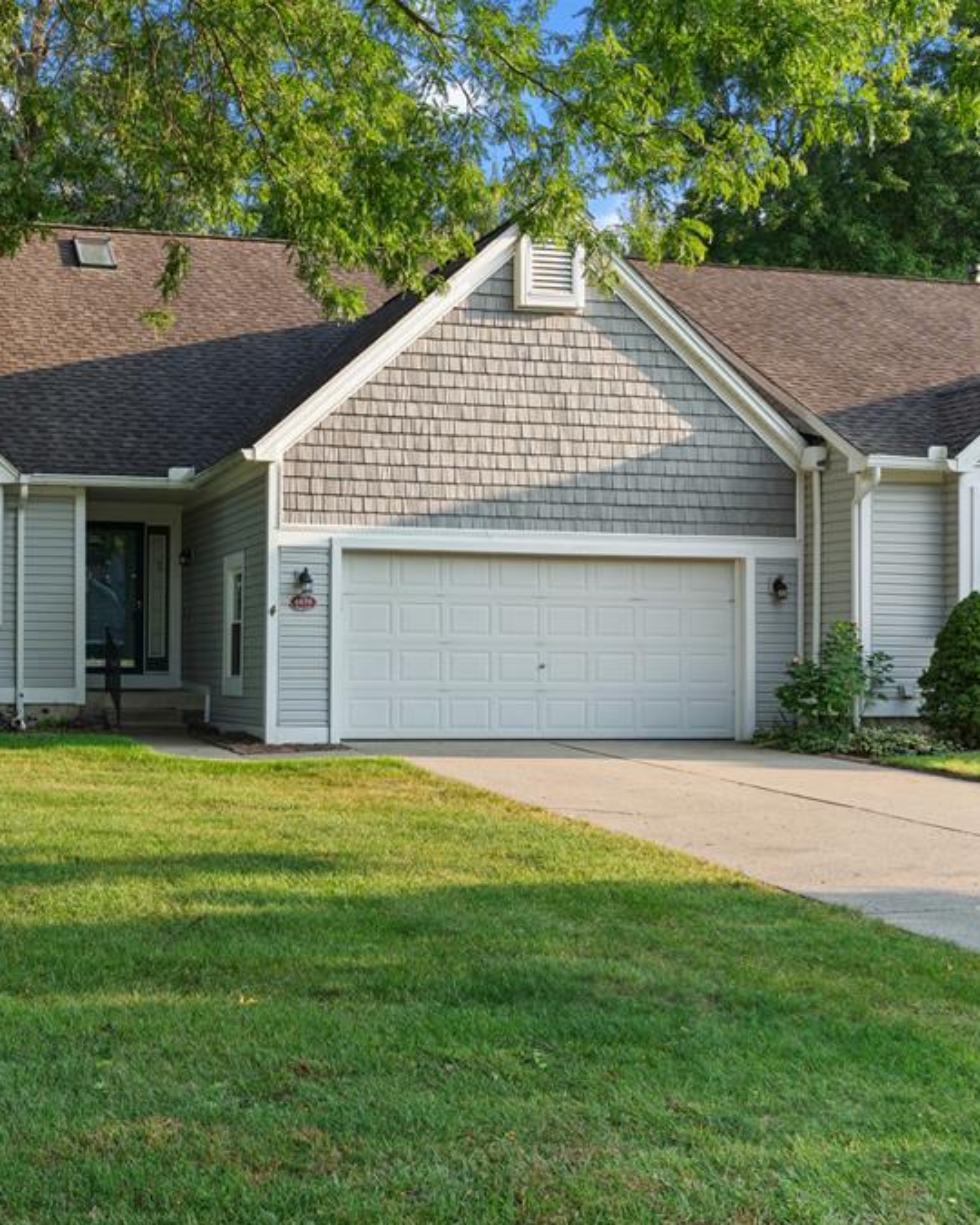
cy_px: 617
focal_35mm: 47
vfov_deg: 39.5
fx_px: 1704
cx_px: 241
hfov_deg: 31.5
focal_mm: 33
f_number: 8
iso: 100
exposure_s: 1/10
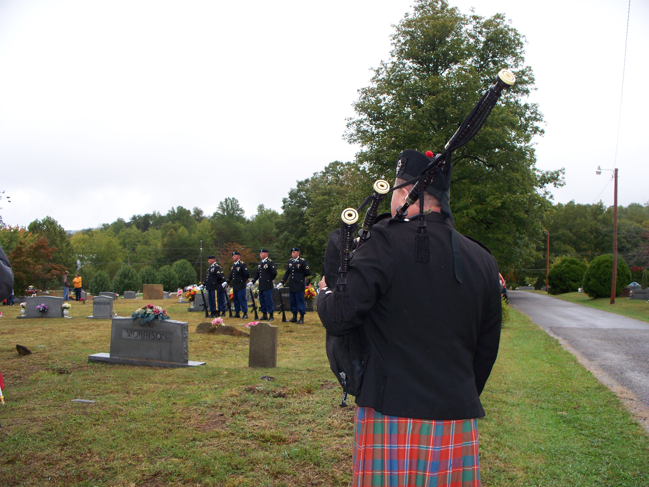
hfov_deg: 51.4
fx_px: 675
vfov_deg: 39.7
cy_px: 244
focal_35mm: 36
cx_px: 324
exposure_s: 1/160
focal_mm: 7.54
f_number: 2.8
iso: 64
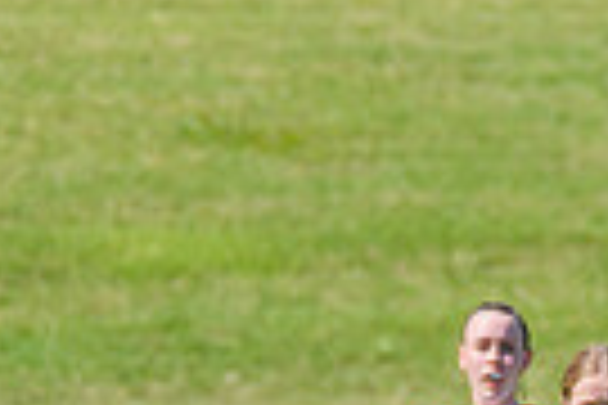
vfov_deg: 0.5
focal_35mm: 2809
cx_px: 689
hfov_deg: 0.7
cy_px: 754
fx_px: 47437
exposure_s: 1/2000
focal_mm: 600
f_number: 7.1
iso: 800
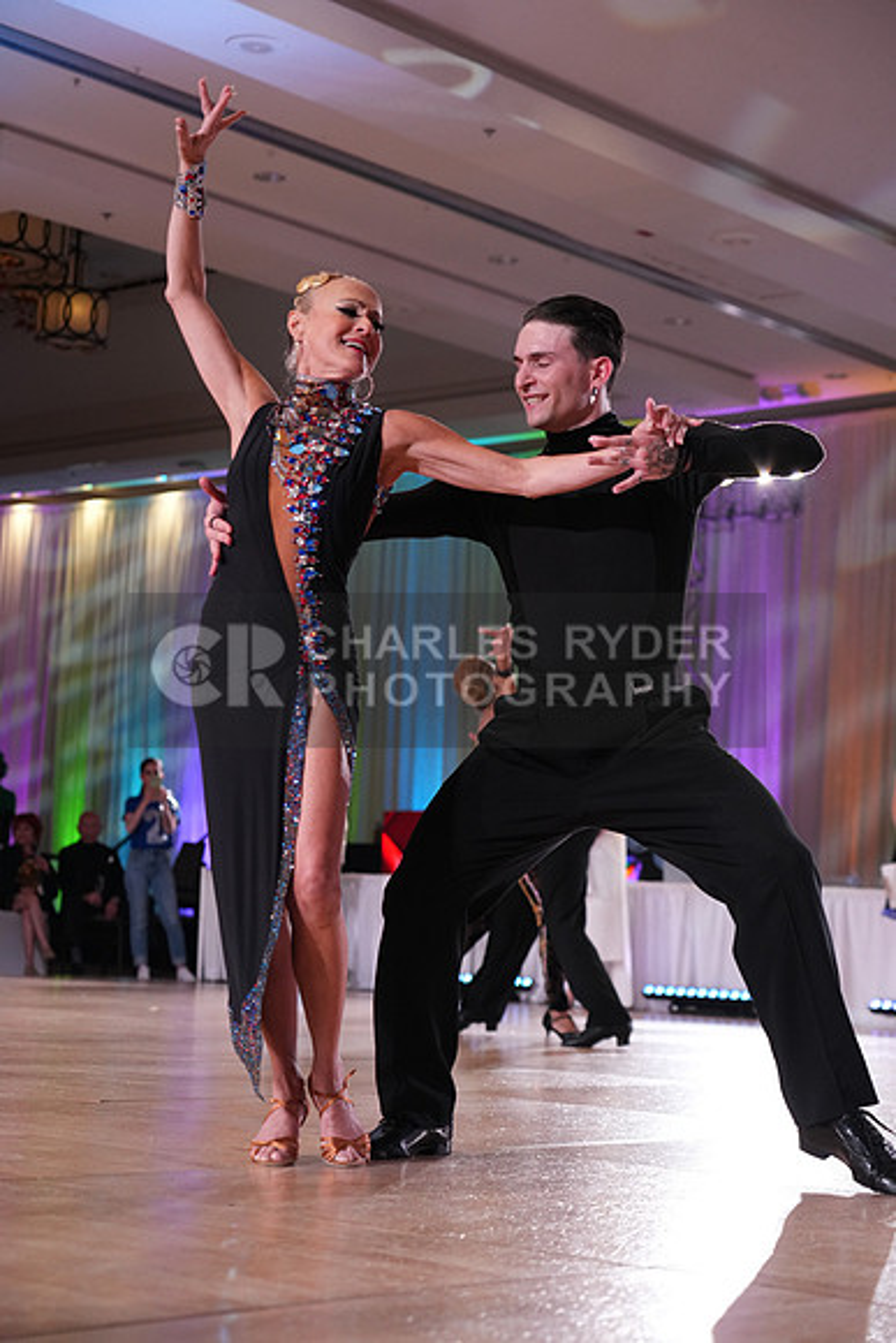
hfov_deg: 20.9
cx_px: 448
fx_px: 2425
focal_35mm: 65
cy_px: 672
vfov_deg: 31.0
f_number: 4
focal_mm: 65
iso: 2500
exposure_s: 1/500
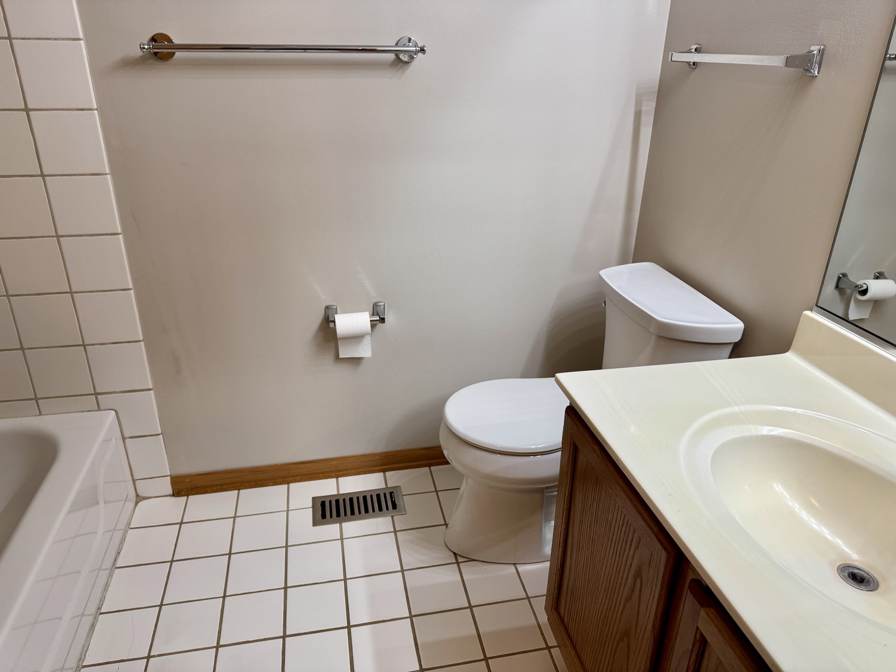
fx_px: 621
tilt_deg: -25.2
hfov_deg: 71.6
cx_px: 448
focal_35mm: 24
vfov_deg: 56.8
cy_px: 336
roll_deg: -1.2
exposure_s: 1/120
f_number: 1.78
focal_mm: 6.76
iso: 160
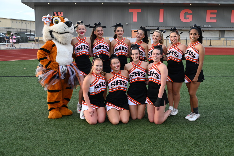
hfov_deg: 49.5
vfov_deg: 34.2
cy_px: 78
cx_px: 117
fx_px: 254
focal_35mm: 39
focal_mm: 26
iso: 100
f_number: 3.8
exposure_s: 1/160
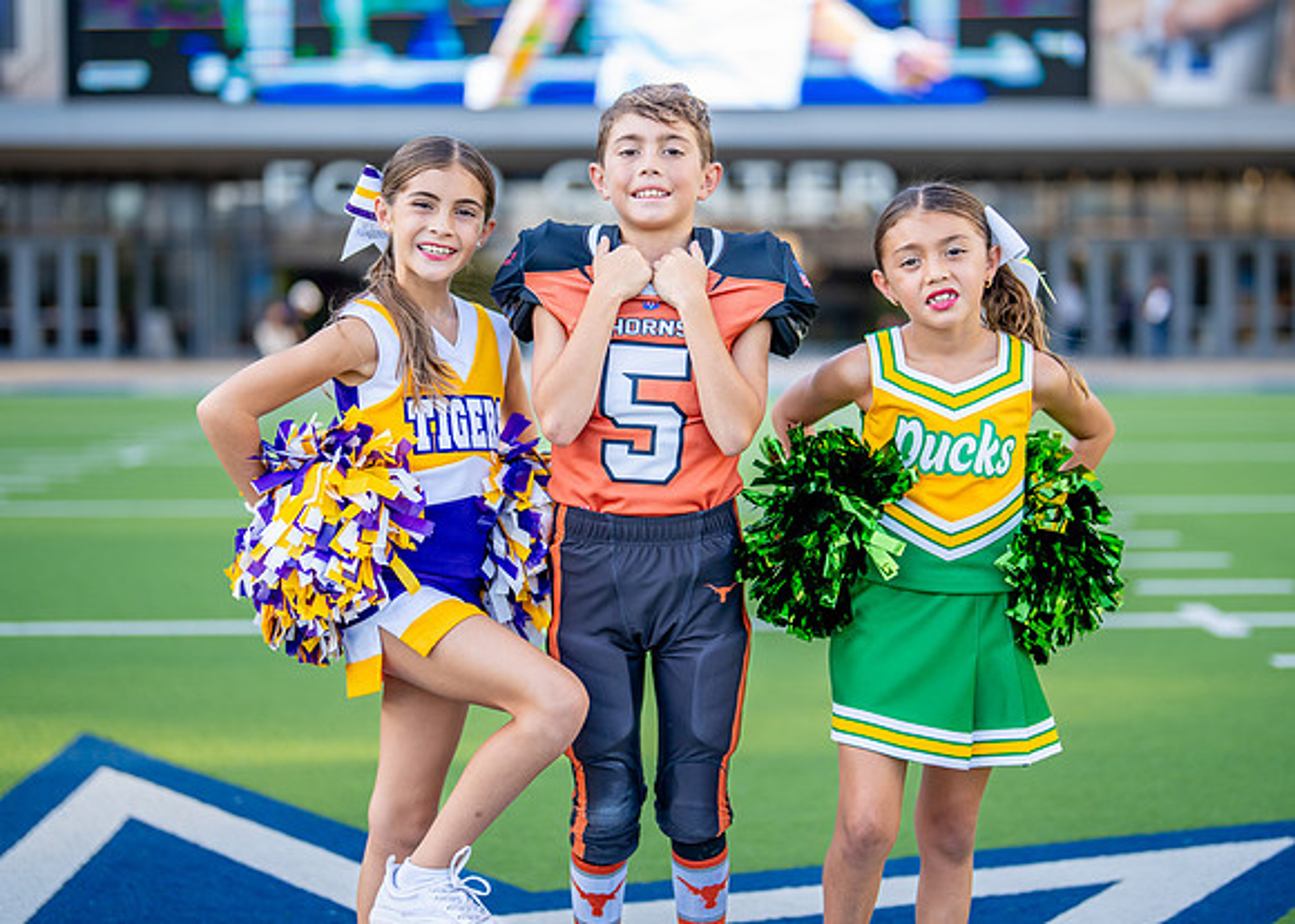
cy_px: 418
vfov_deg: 23.1
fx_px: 2261
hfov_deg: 31.9
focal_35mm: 61
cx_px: 691
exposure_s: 1/2000
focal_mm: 50
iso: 200
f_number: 1.2
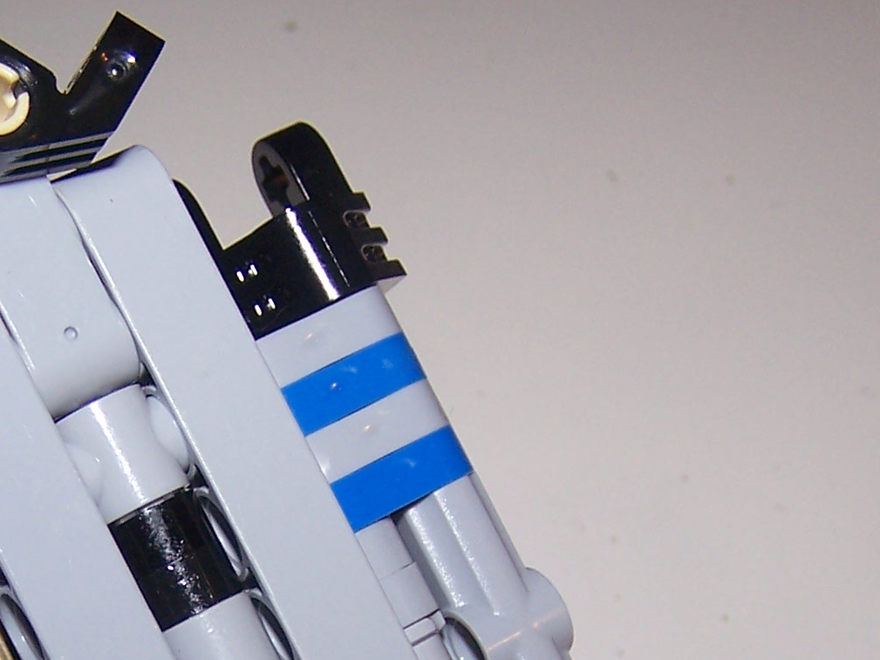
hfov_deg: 20.1
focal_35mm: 97
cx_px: 259
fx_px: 2466
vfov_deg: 14.8
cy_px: 758
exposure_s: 1/60
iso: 80
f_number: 2.8
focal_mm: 6.3
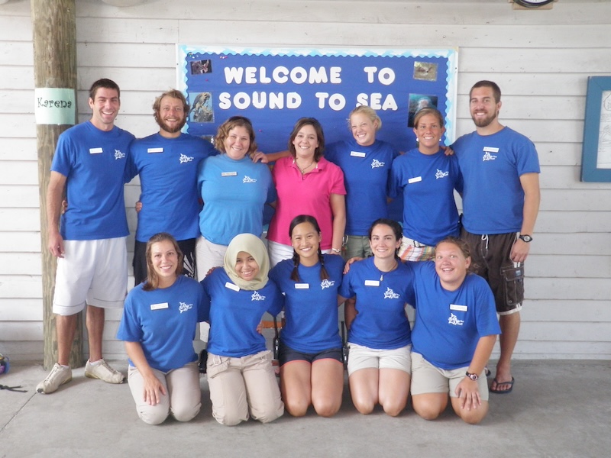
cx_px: 306
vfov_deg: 39.7
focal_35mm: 36
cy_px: 229
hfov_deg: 51.4
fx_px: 635
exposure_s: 1/40
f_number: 4.1
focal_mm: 6.53
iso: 250
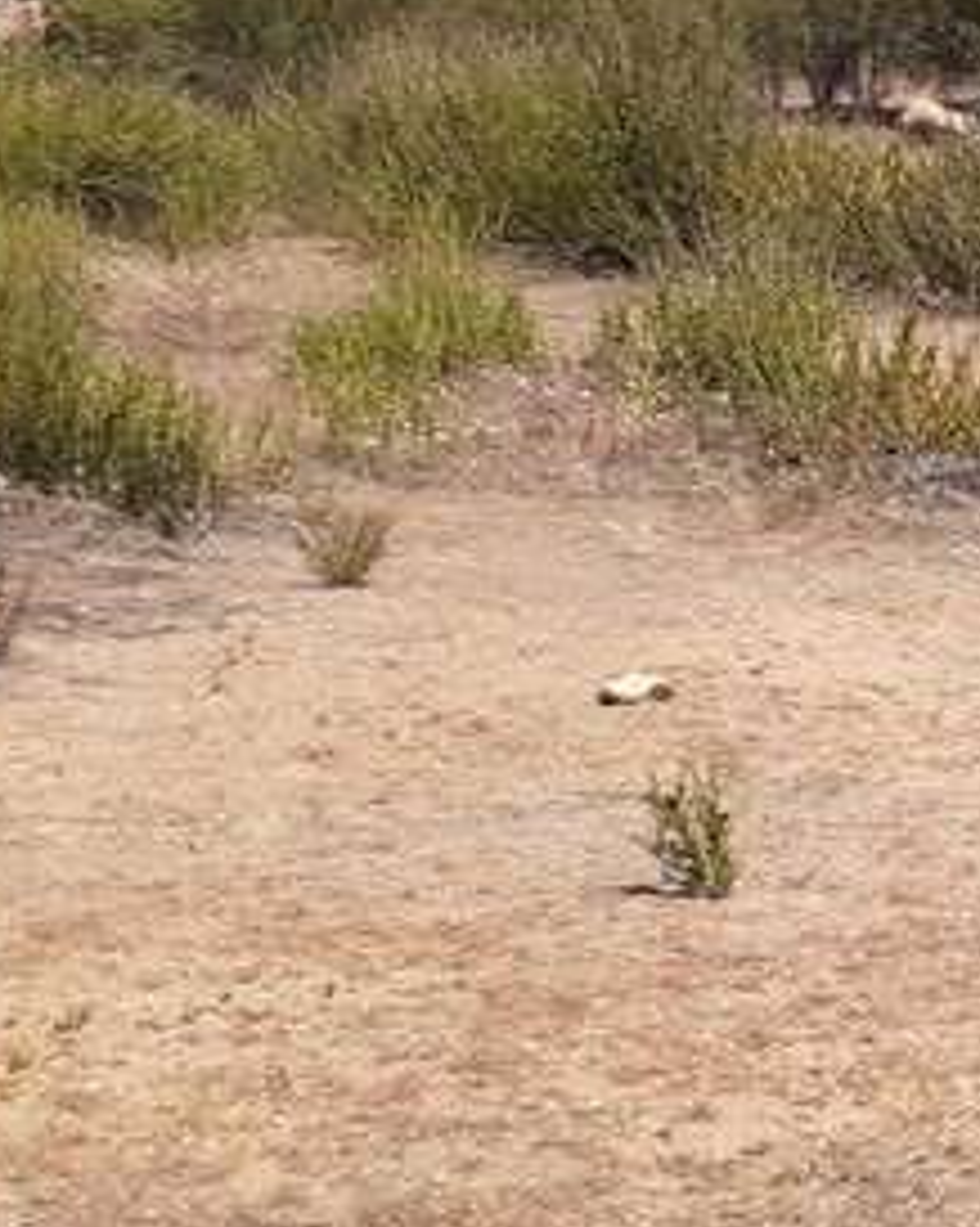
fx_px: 3593
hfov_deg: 13.7
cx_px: 1807
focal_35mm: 99
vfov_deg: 19.4
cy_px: 742
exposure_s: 1/1445
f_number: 1.9
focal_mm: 3.6
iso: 40
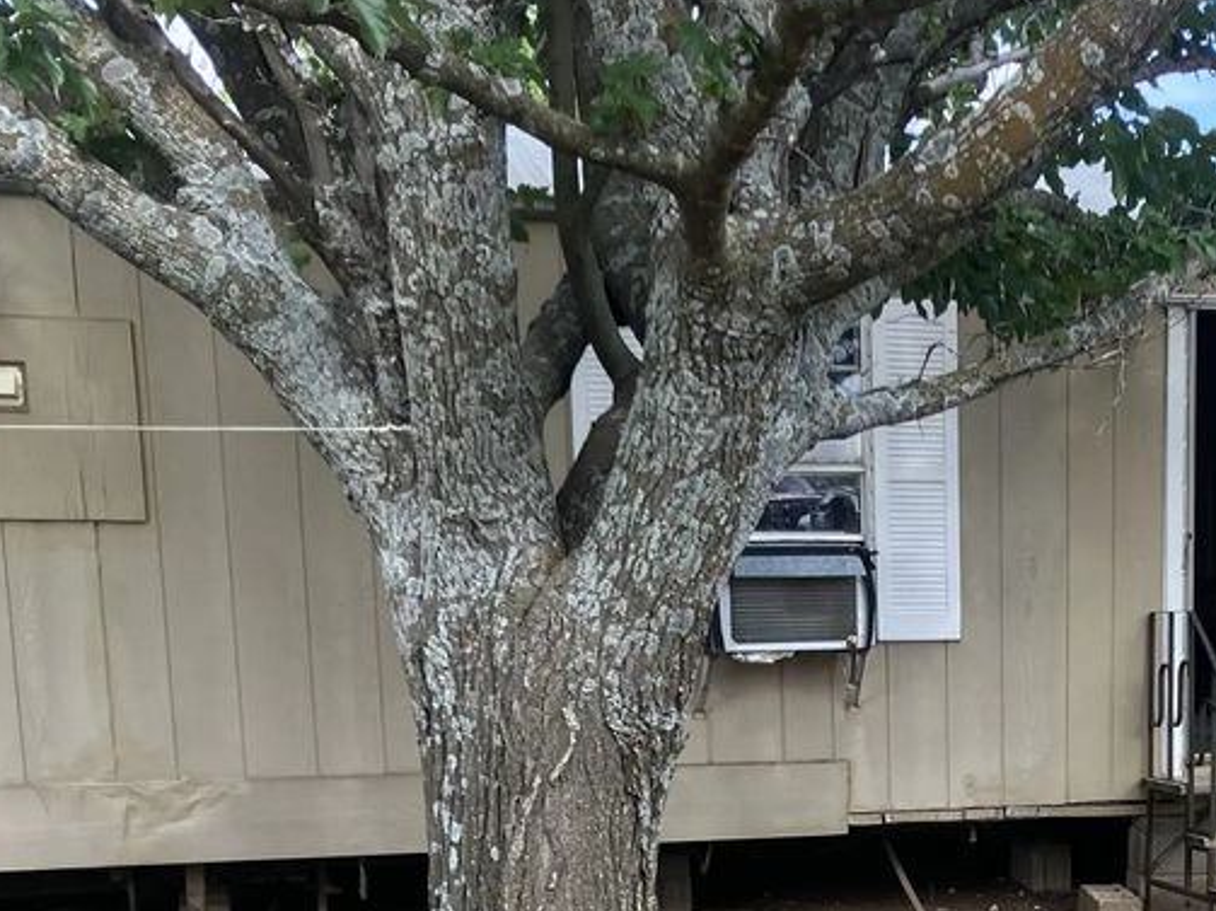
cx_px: 1093
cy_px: 877
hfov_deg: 32.2
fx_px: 2002
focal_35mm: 57
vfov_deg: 24.6
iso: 32
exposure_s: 1/284
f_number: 1.8
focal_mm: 3.99
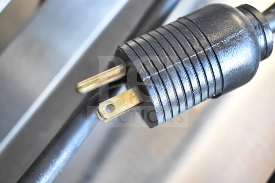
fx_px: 355
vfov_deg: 29.0
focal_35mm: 46
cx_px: 138
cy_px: 92
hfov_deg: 42.3
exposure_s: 1/50
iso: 3200
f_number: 4.2
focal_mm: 31
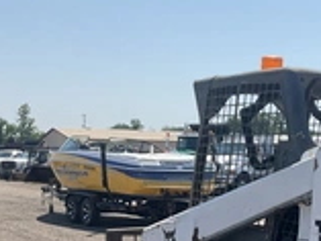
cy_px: 263
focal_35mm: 74
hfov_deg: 25.2
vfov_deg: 19.1
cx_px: 309
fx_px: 687
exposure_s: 1/1451
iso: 25
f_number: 1.8
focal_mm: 3
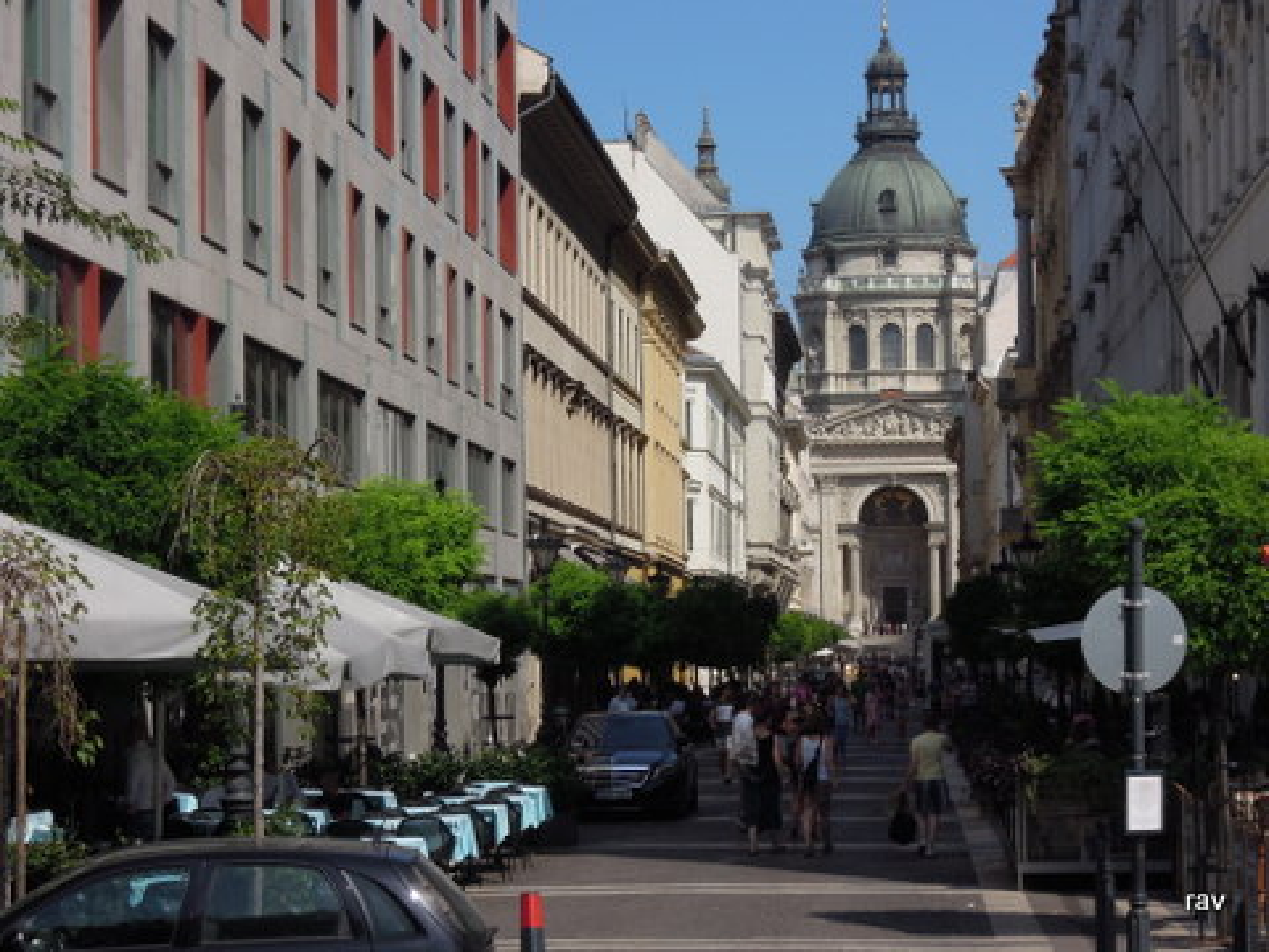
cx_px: 634
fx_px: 3666
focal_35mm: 100
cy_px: 476
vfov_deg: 14.8
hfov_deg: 19.6
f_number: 5.5
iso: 160
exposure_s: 1/800
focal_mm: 17.9
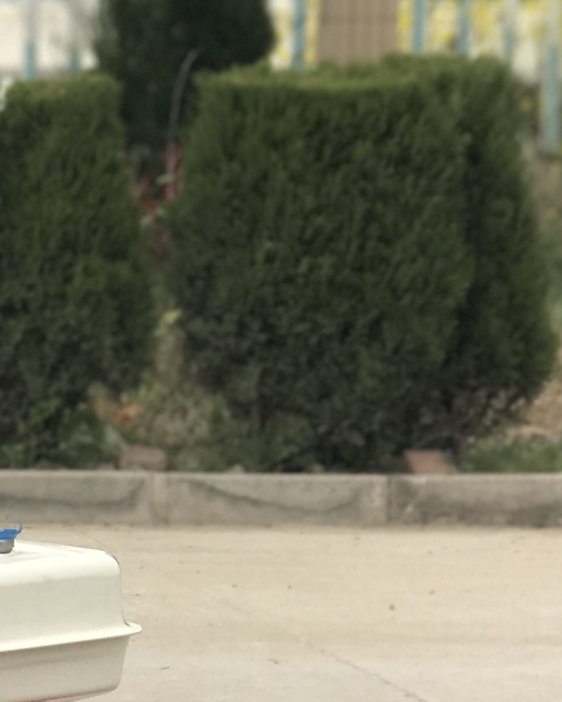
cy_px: 671
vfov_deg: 8.5
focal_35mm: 227
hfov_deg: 6.7
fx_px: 4717
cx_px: -408
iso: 20
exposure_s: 1/847
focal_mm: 6.6
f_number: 2.8
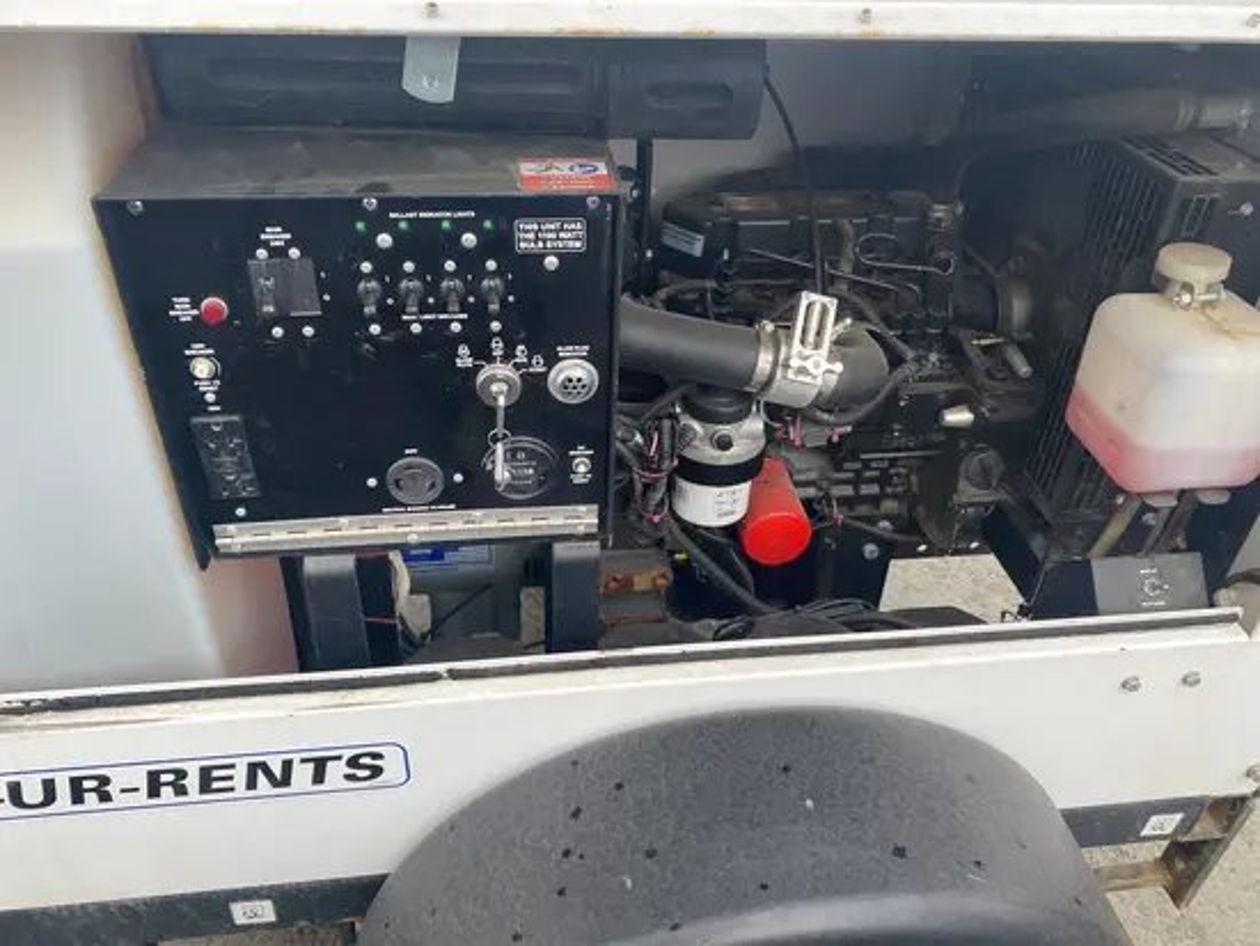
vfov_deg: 53.1
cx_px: 630
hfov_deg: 67.3
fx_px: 947
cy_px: 473
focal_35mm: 26
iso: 64
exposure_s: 1/121
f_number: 1.8
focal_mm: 4.25
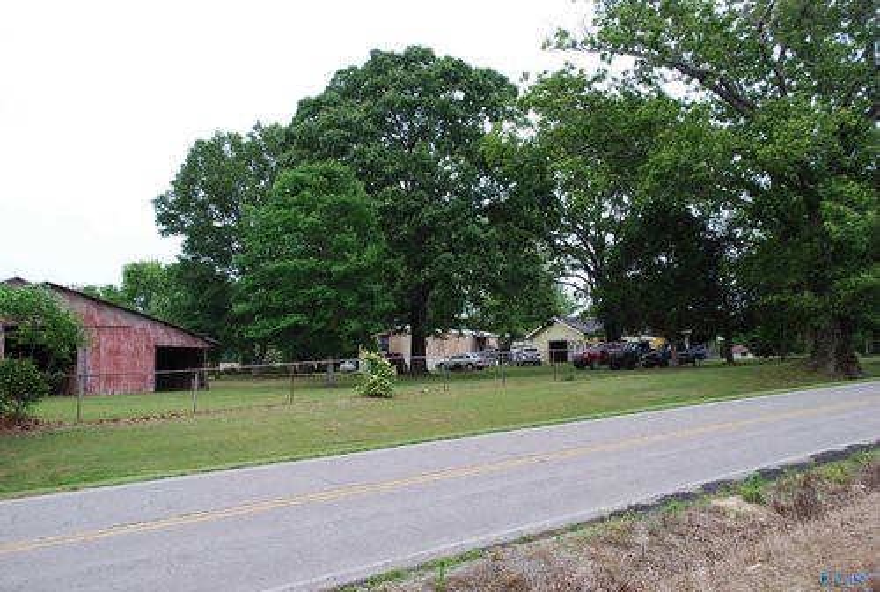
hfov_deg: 57.1
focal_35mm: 33
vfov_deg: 40.2
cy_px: 296
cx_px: 440
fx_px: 809
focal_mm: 22
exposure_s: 1/125
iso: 100
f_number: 5.6
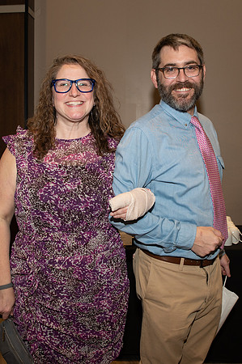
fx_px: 409
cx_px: 130
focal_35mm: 40
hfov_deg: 33.0
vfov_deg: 47.9
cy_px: 160
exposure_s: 1/160
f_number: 4.5
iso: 1250
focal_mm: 24
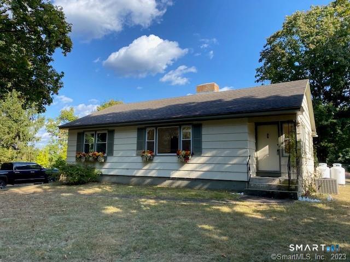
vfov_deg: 53.1
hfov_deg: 67.3
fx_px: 263
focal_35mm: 26
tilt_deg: +7.1
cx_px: 175
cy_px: 131
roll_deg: -0.4
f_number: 1.8
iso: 32
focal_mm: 4.25
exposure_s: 1/576
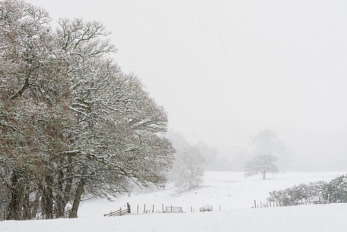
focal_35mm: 90
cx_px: 164
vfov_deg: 15.2
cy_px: 128
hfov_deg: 22.6
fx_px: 868
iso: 200
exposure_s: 1/15
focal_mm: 40
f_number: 7.1
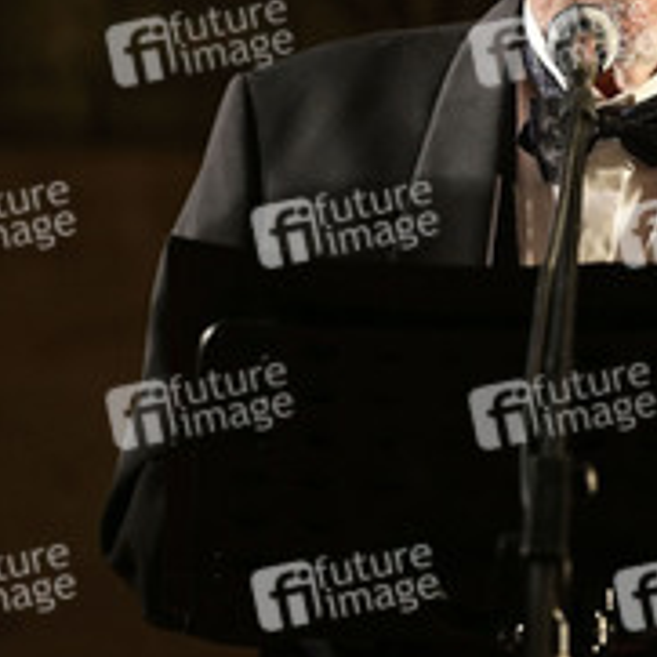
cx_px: 612
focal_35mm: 423
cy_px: 134
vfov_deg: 4.1
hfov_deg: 4.1
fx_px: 9083
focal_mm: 200
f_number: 3.2
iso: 1000
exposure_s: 1/160
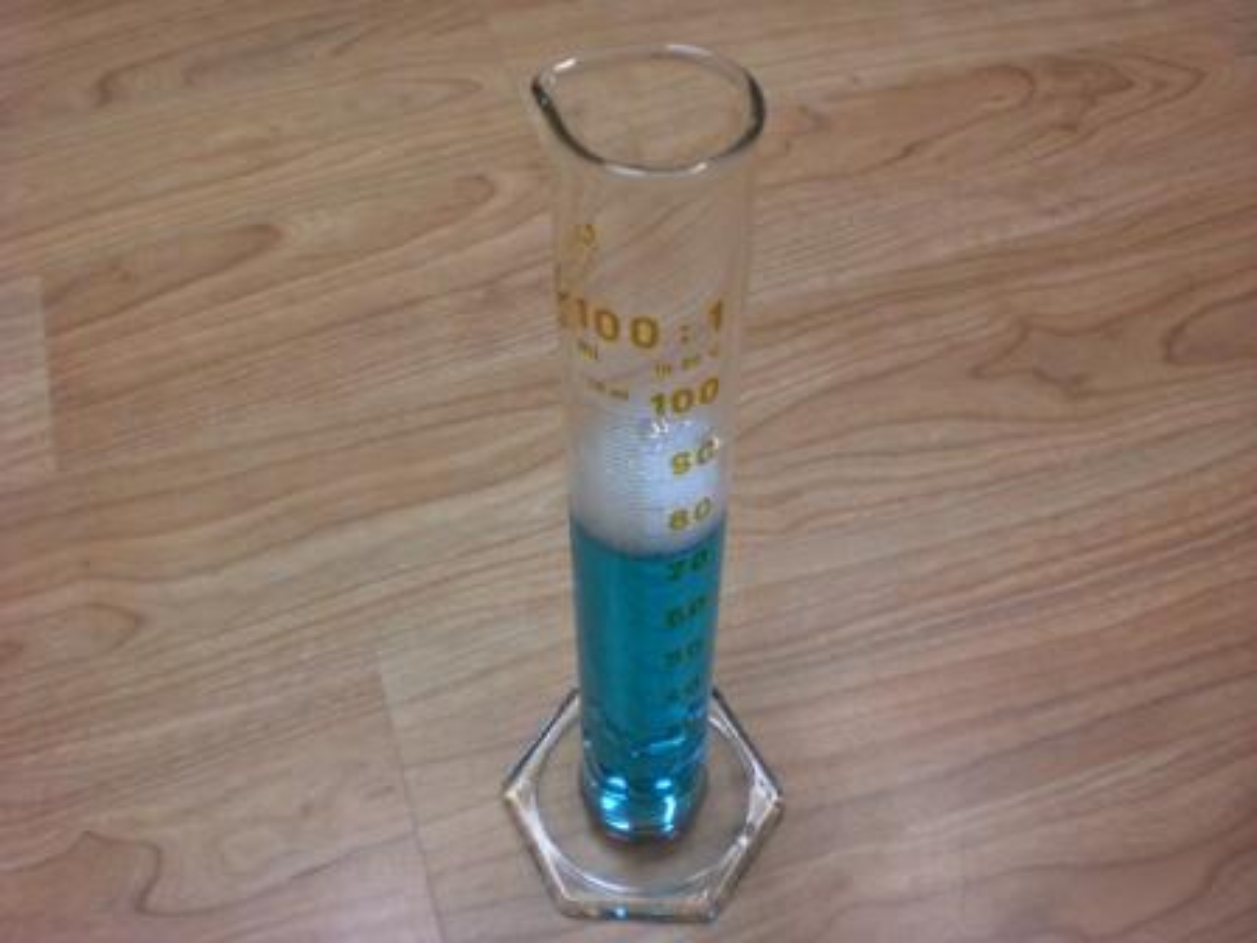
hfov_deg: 49.0
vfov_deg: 37.7
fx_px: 1380
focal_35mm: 38
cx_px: 628
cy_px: 472
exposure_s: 1/60
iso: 200
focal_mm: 6.3
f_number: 3.1
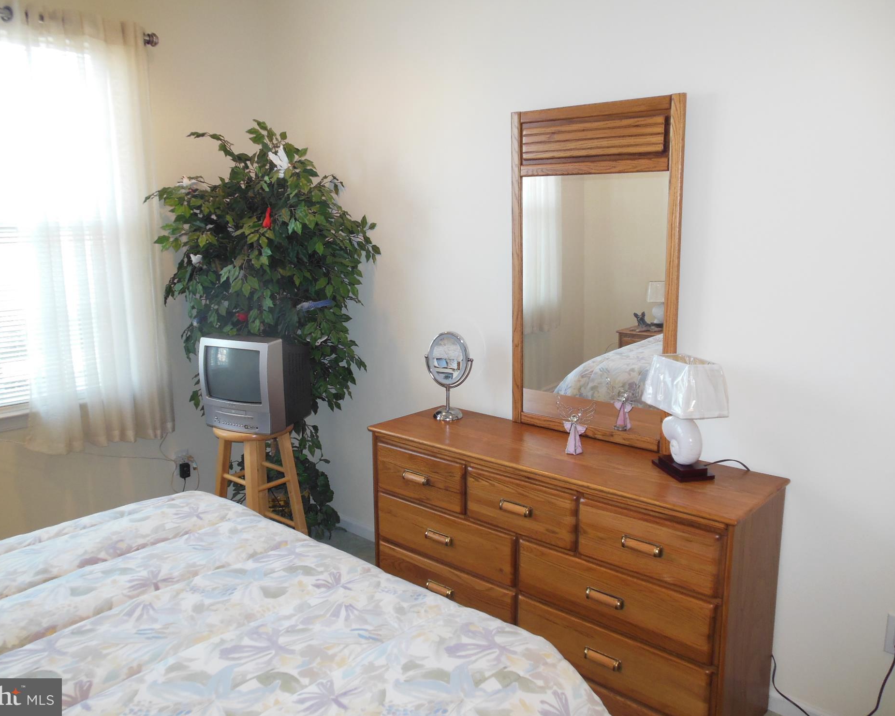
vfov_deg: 53.2
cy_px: 347
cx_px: 436
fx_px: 715
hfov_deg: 64.1
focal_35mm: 27
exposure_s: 1/30
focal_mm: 4.5
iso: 200
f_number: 3.2
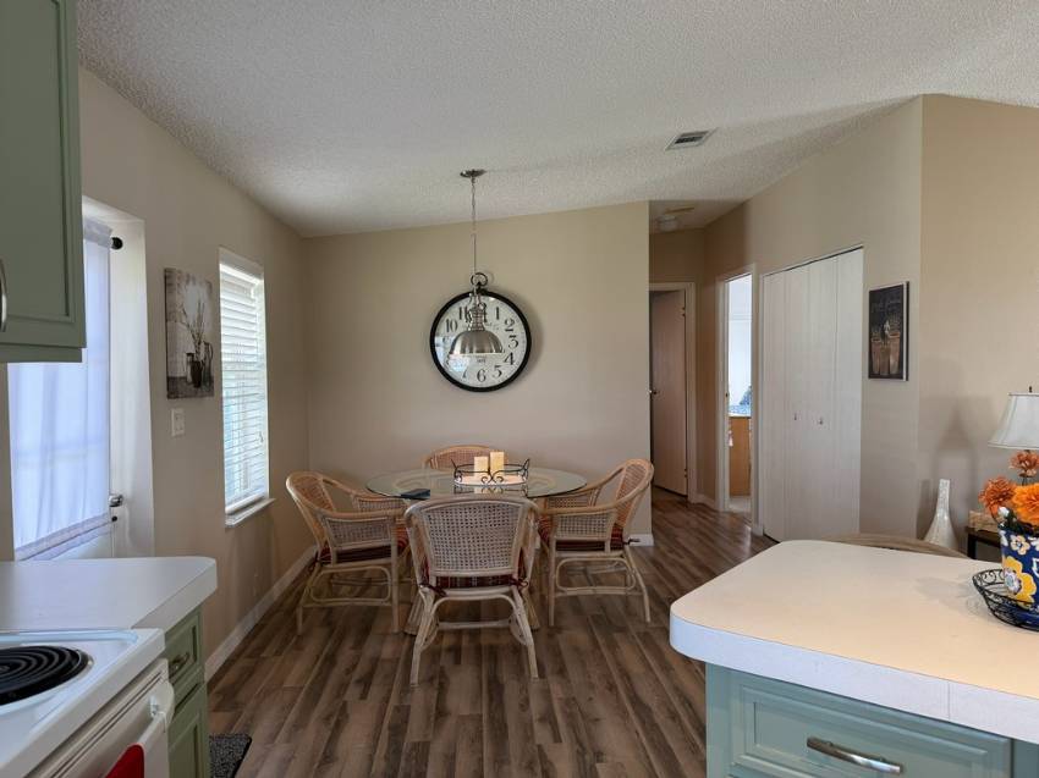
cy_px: 389
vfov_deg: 56.8
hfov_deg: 71.6
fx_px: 720
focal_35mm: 24
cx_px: 520
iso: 125
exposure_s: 1/120
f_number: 1.78
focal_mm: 6.76
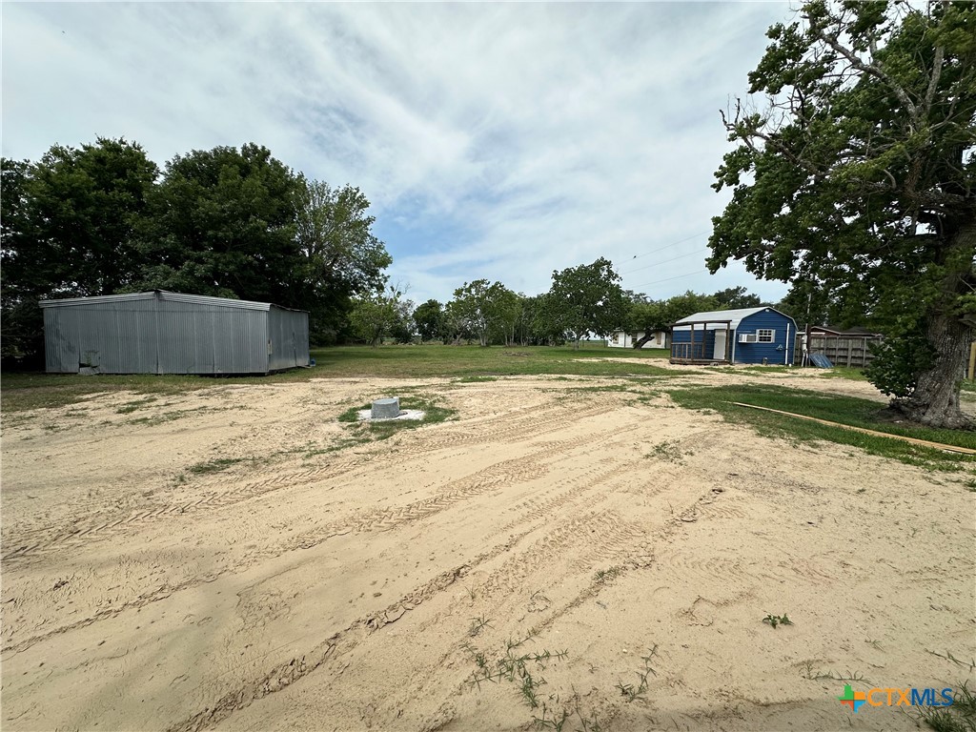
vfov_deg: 85.7
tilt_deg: -3.8
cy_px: 366
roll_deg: -0.7
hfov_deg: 102.1
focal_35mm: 14
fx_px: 395
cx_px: 488
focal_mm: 2.22
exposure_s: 1/2618
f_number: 2.2
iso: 50
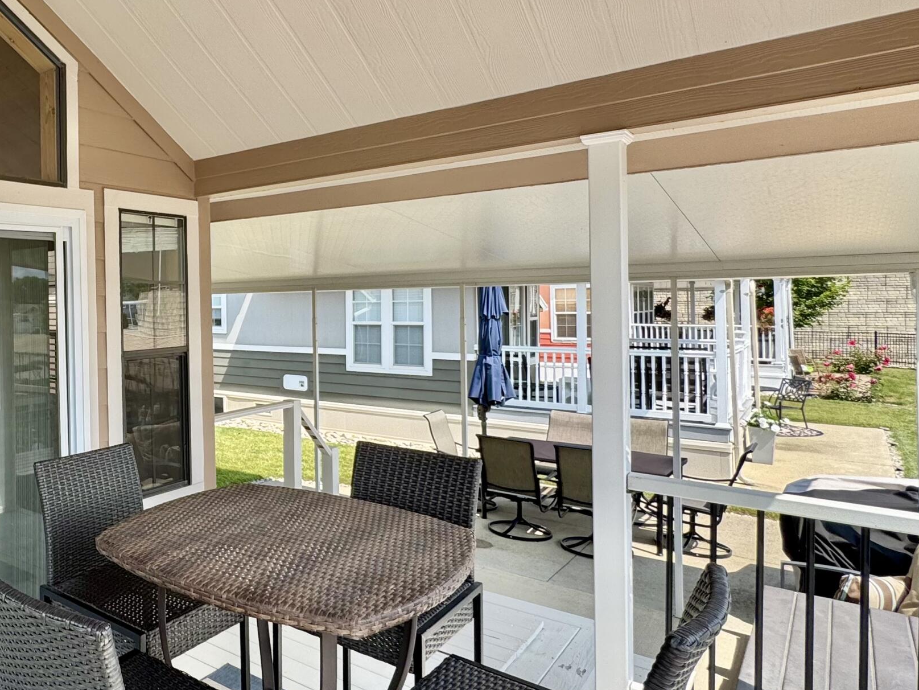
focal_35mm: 26
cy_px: 307
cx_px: 141
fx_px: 690
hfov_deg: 60.0
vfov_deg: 53.0
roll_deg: +0.8
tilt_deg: -0.8
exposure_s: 1/561
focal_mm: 2.22
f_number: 2.2
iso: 50
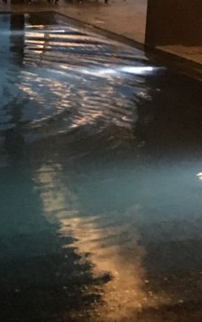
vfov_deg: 26.1
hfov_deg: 16.0
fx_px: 695
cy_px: 136
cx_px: -23
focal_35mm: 79
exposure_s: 1/17
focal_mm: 4.15
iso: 1250
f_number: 2.2
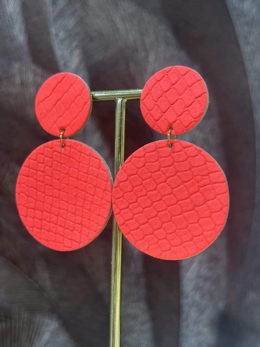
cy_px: 174
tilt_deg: -0.2
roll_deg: -2.3
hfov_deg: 28.0
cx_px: 130
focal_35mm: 52
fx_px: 521
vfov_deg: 36.8
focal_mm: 5.96
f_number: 1.6
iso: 25
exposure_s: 1/50
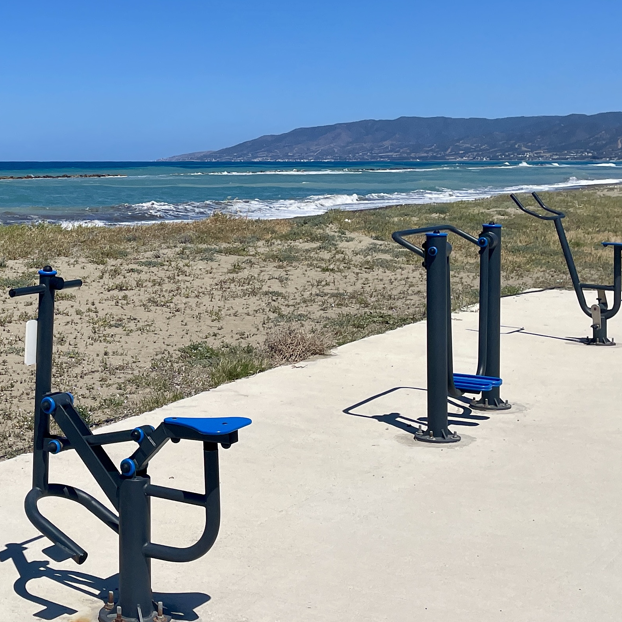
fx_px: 691
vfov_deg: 48.4
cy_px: 338
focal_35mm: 34
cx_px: 343
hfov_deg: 48.4
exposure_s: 1/9804
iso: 32
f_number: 1.6
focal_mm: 4.2
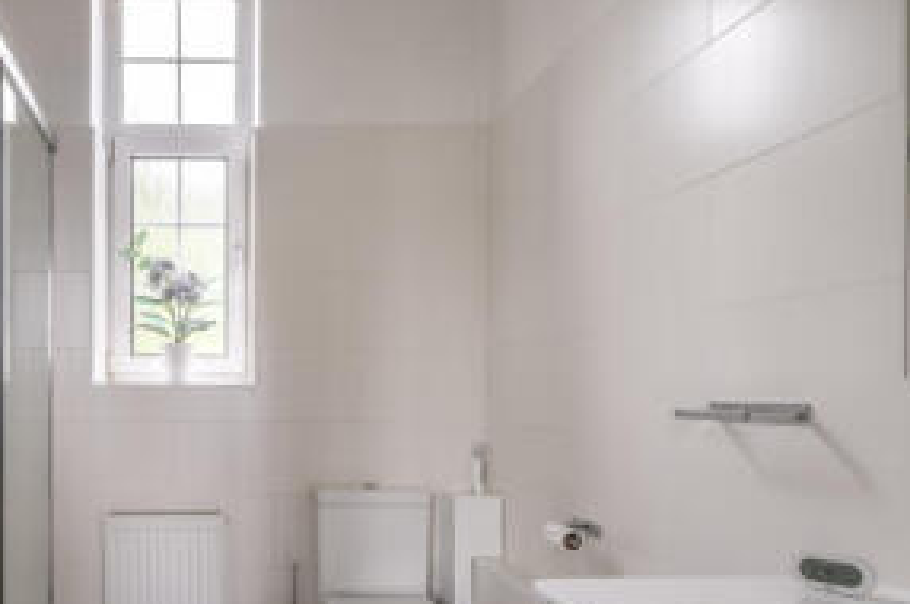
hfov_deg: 68.3
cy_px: 393
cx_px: 261
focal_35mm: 25
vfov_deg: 50.4
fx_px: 631
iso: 200
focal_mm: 10
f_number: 7.1
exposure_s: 1/30
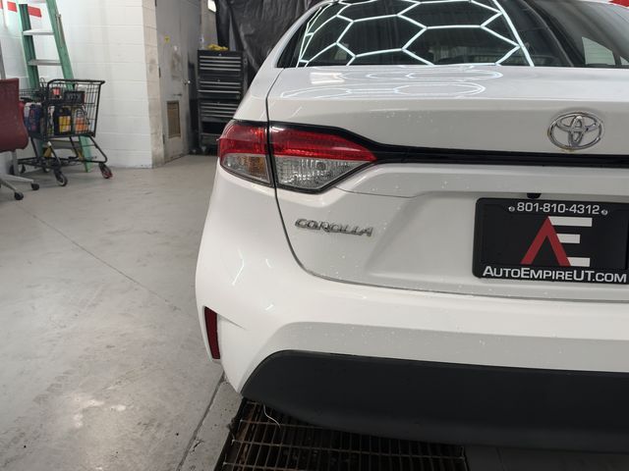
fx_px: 491
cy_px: 236
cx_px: 314
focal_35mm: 27
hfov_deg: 65.3
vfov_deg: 51.4
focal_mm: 6.93
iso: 50
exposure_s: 1/204
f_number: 1.8
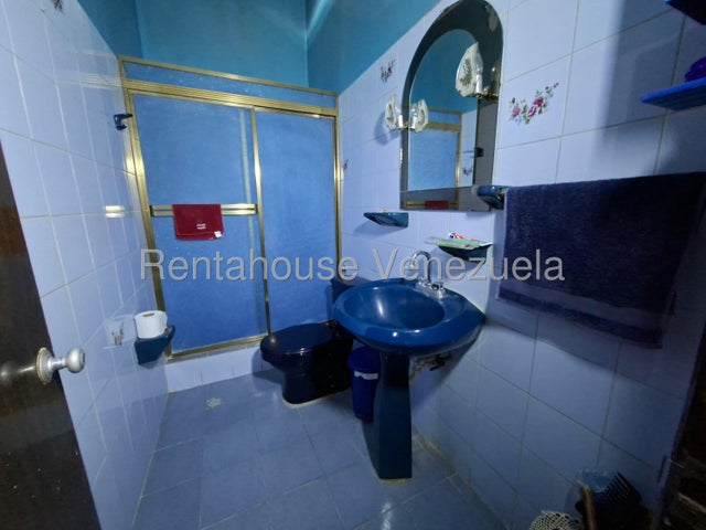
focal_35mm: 13
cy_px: 265
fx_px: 265
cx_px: 353
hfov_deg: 106.2
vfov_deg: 89.9
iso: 400
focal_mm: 1.74
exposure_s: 1/20
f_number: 2.2
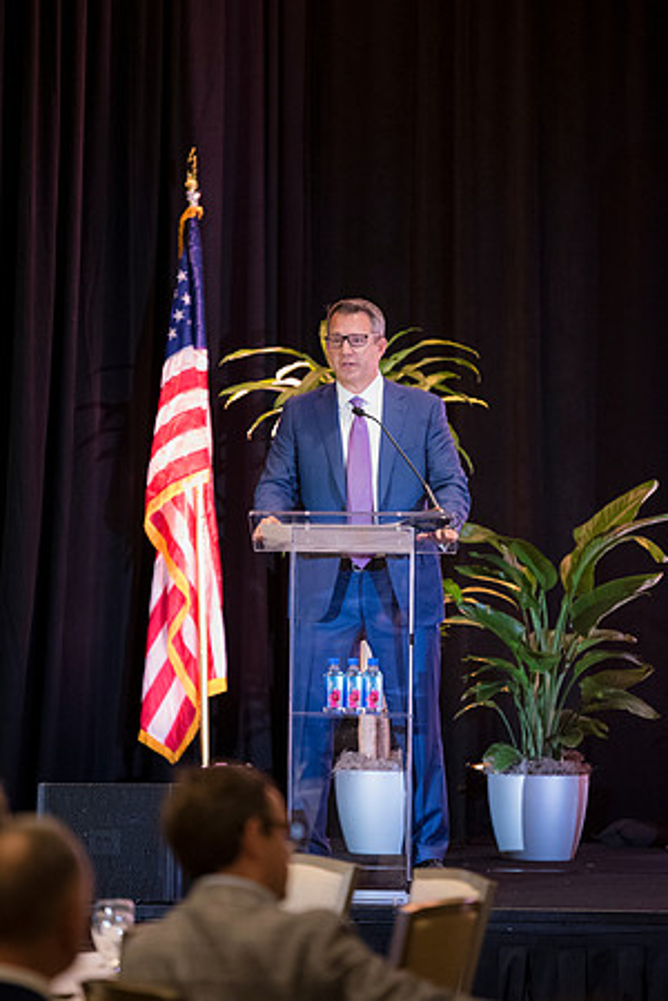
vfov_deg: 10.3
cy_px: 500
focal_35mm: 200
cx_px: 334
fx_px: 5566
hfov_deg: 6.9
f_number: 2.8
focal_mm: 200
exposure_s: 1/160
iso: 5600
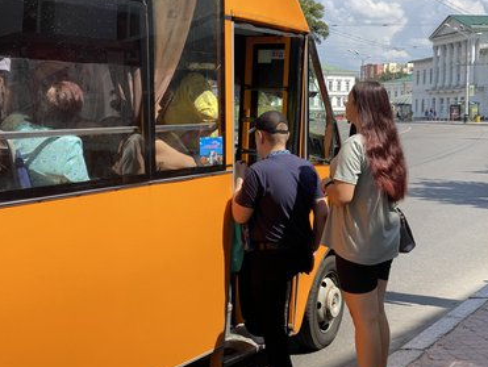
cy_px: 183
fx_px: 790
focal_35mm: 56
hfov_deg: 34.3
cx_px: 234
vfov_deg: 26.1
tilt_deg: -5.7
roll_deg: -0.7
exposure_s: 1/1115
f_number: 2
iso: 20
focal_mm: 6
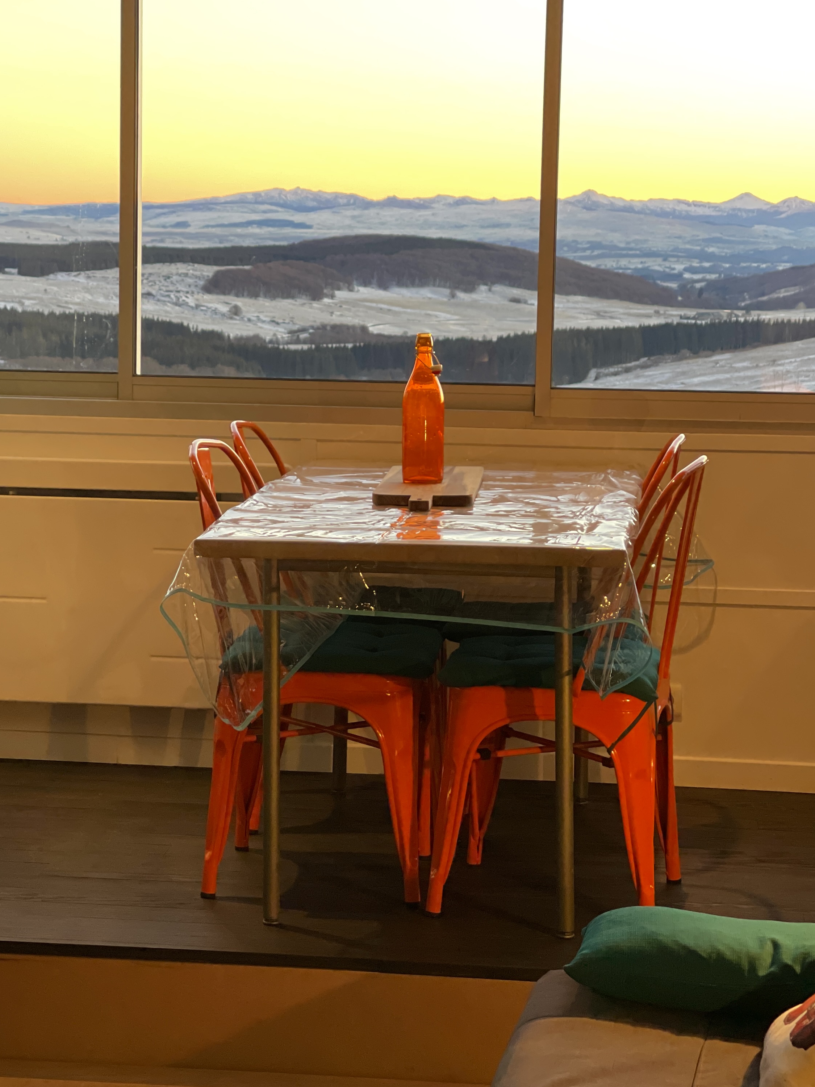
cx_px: 291
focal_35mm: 86
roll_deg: -0.6
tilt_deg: -6.3
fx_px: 2700
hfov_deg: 17.1
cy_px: 543
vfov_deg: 22.8
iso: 125
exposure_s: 1/33
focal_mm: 7.5
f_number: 2.2
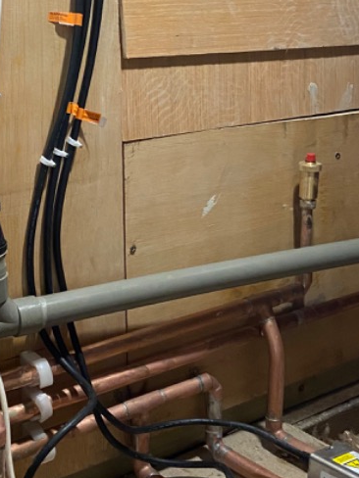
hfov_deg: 22.9
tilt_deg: -10.7
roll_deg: +1.6
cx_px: 164
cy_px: 145
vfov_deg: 30.0
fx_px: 885
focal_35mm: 64
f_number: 1.8
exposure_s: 1/50
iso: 320
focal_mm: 4.25
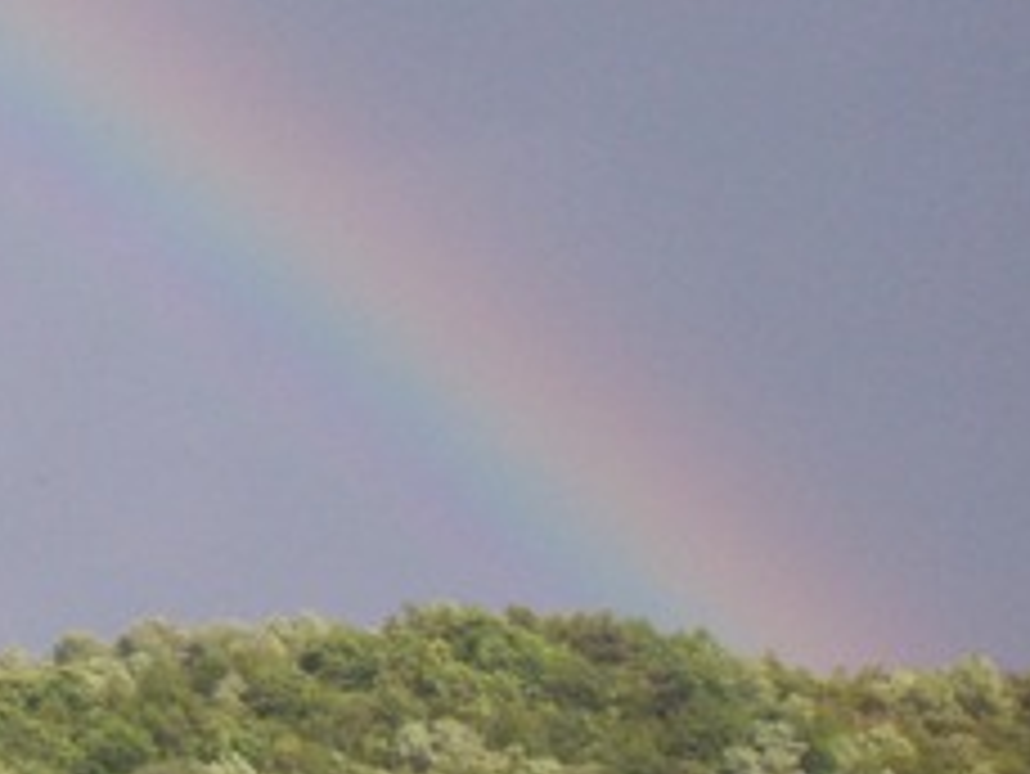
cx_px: -319
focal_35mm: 302
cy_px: 356
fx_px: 8991
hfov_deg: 6.5
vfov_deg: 4.9
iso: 80
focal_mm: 18
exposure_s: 1/255
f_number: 4.8
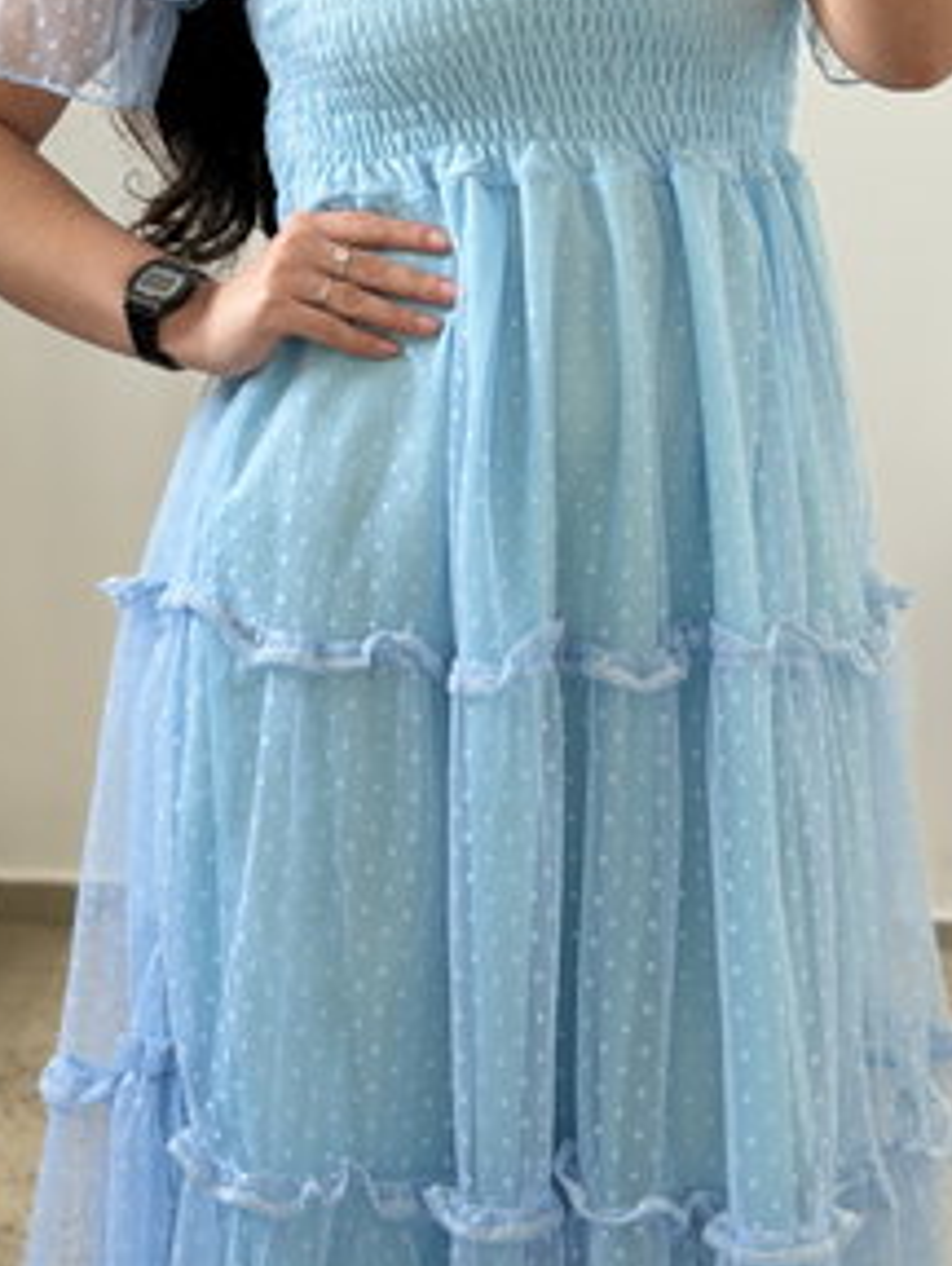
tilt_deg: -22.7
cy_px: 196
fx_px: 3256
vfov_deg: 21.6
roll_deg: -0.2
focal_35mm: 89
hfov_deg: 16.6
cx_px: 502
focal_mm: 6.76
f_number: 1.78
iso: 100
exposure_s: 1/87
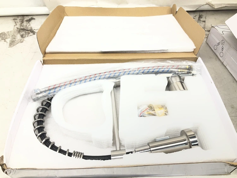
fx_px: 199
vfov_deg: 48.3
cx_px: 118
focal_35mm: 29
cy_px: 89
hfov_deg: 61.6
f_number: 1.8
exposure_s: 1/120
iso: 25
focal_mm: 3
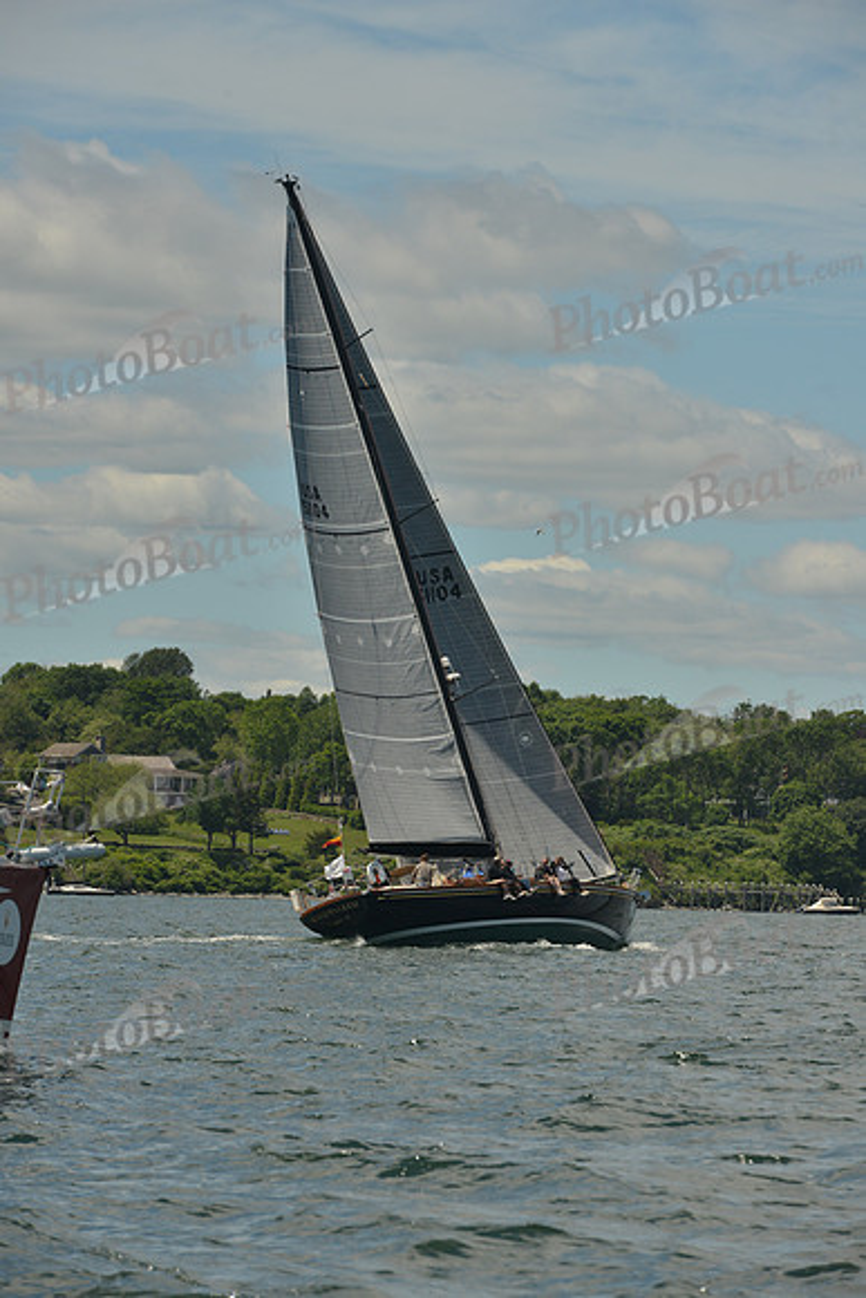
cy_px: 649
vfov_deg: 12.1
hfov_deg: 8.1
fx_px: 6130
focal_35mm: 170
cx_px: 433
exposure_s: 1/800
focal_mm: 170
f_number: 10
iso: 400
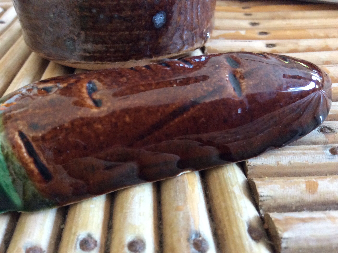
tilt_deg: -38.5
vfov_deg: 44.1
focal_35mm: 32
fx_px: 312
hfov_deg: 56.9
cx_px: 169
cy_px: 126
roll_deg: +2.0
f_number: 2.4
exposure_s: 1/20
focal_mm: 3.3
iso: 250
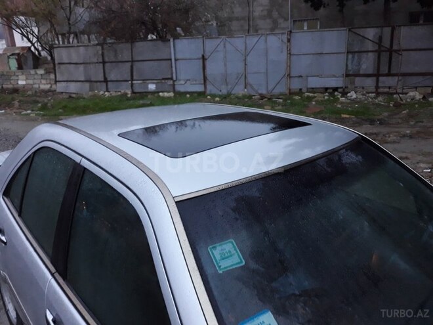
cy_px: 162
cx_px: 216
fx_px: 338
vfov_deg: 51.4
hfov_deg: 65.3
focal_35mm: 27
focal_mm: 3.71
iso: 250
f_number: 1.7
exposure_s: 1/25
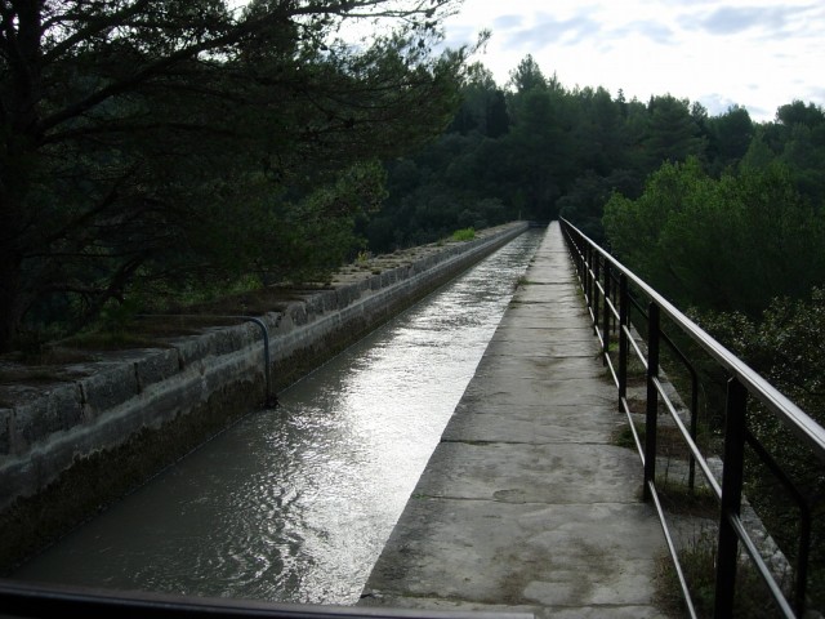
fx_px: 906
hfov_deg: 49.0
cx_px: 412
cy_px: 310
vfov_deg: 37.7
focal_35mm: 38
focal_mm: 7.8
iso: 64
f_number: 2.8
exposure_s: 1/886
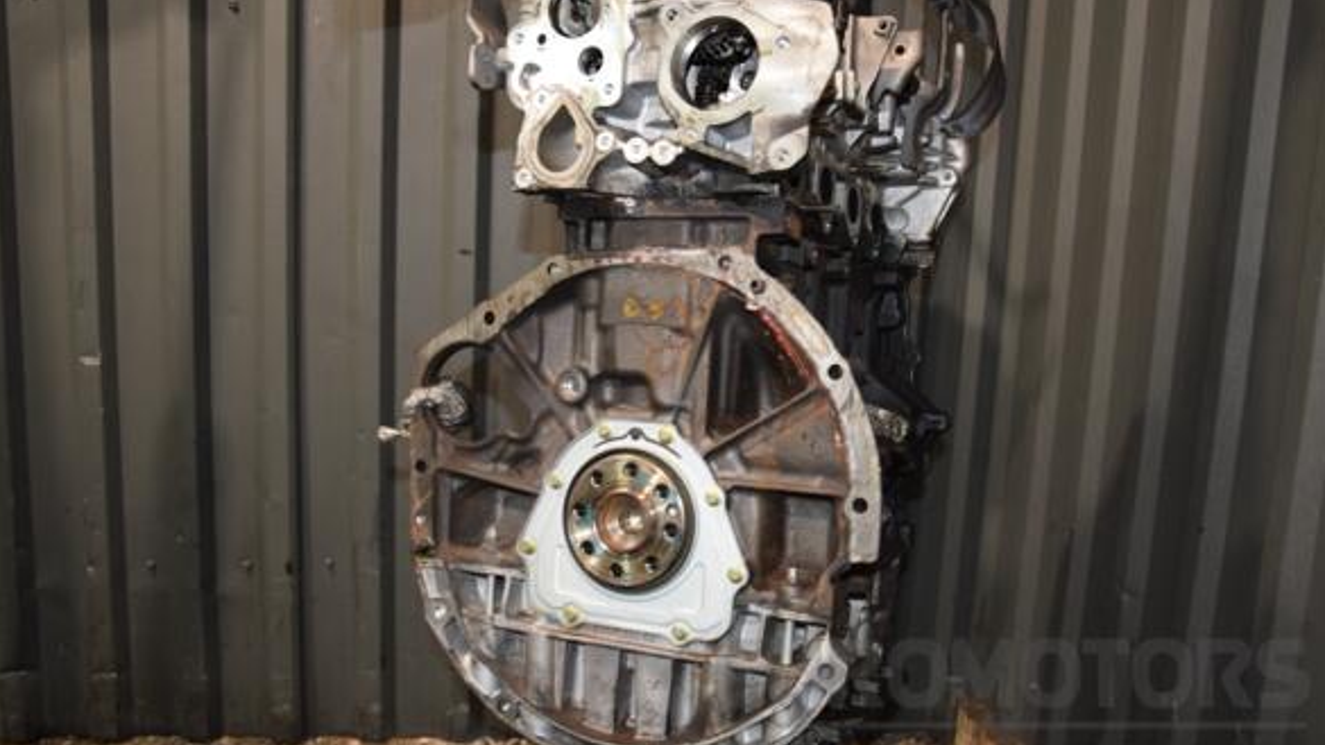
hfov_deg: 66.1
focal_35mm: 29
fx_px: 1019
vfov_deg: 40.2
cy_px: 371
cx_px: 673
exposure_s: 1/60
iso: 800
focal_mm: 18
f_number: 5
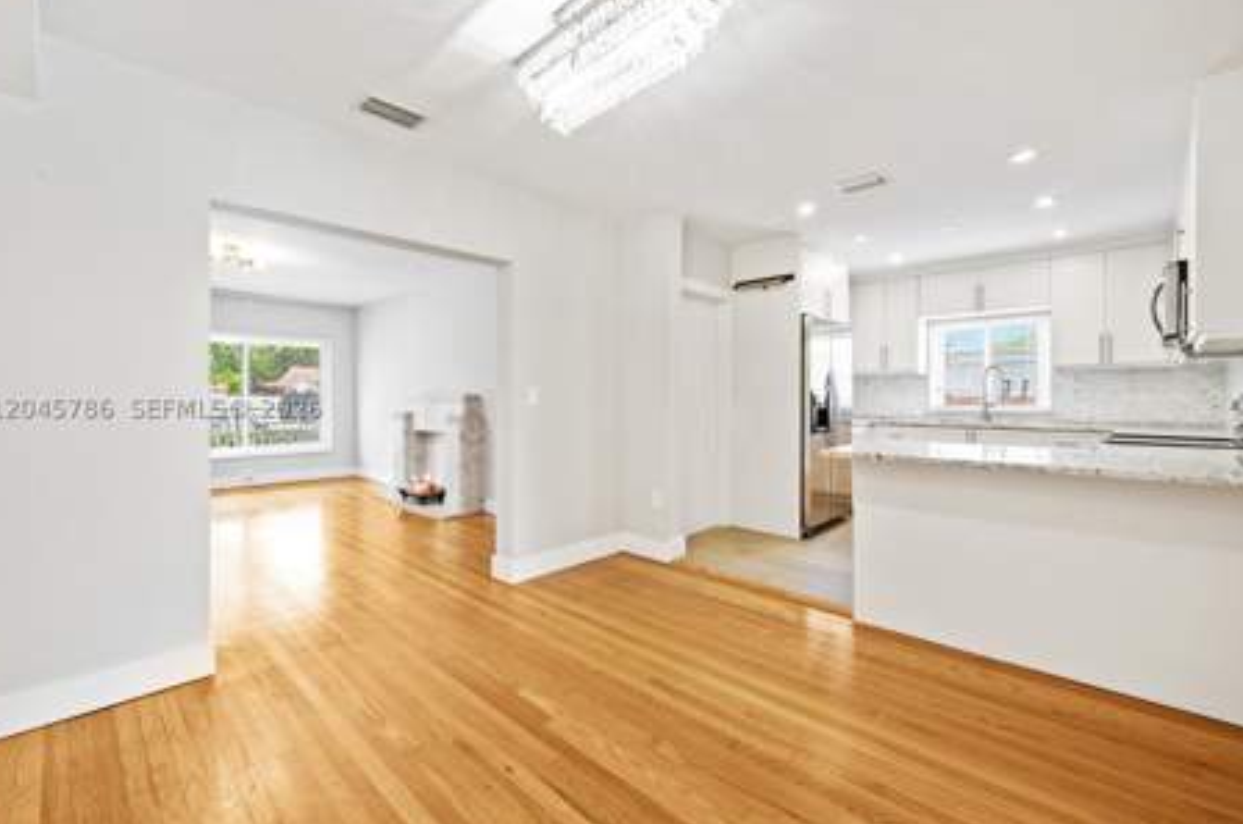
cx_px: 630
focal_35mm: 15
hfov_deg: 100.5
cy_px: 405
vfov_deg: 77.1
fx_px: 517
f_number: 8
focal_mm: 14
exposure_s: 1/2.5
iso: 200
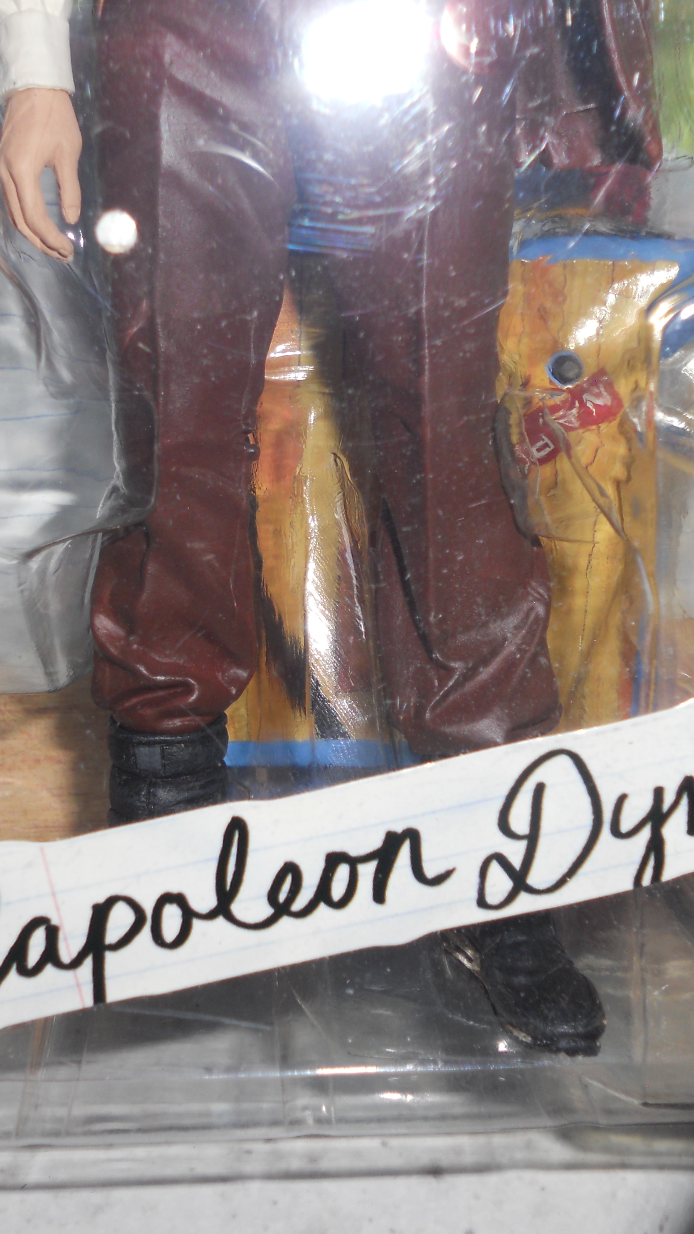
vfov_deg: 43.7
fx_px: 1538
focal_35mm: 47
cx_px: 373
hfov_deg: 25.4
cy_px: 621
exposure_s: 1/25
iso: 80
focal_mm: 5.8
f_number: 8.8
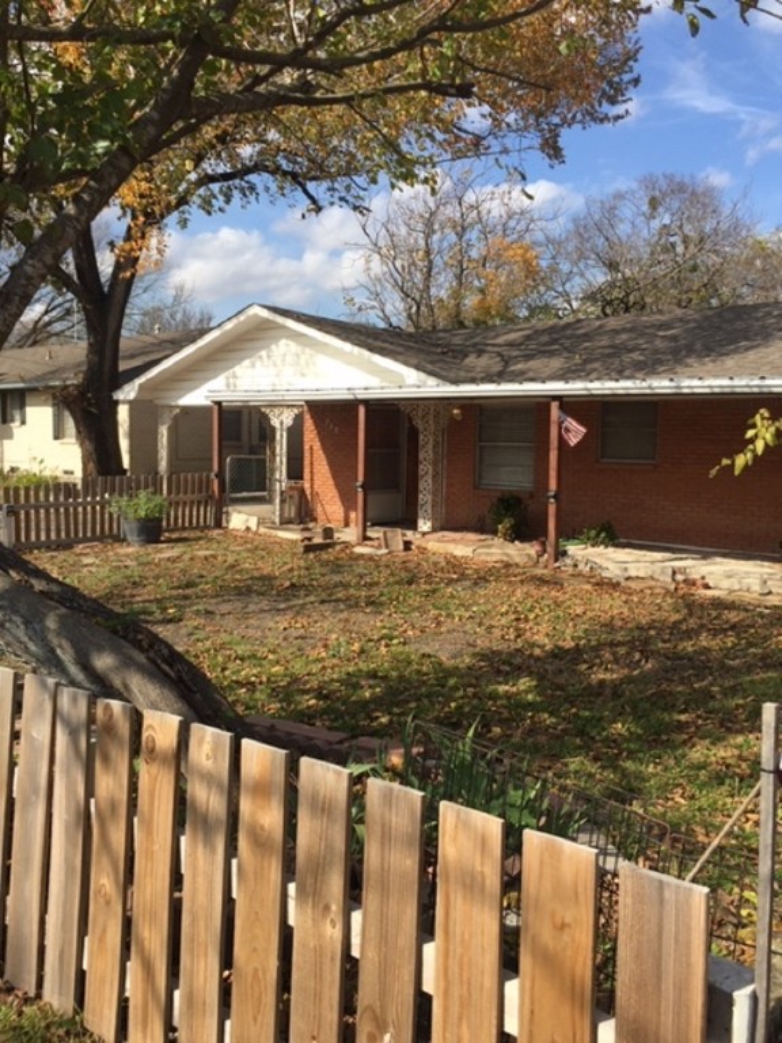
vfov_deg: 61.7
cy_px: 522
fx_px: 874
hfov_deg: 48.2
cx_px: 391
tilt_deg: -4.6
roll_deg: -1.5
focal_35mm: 29
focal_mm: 4.15
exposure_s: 1/1799
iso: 32
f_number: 2.2
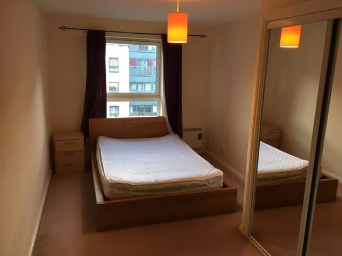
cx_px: 171
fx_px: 287
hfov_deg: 61.7
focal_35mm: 29
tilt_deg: -12.8
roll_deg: -1.8
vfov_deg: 48.2
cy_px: 128
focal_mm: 4.15
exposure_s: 1/33
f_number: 2.2
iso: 64
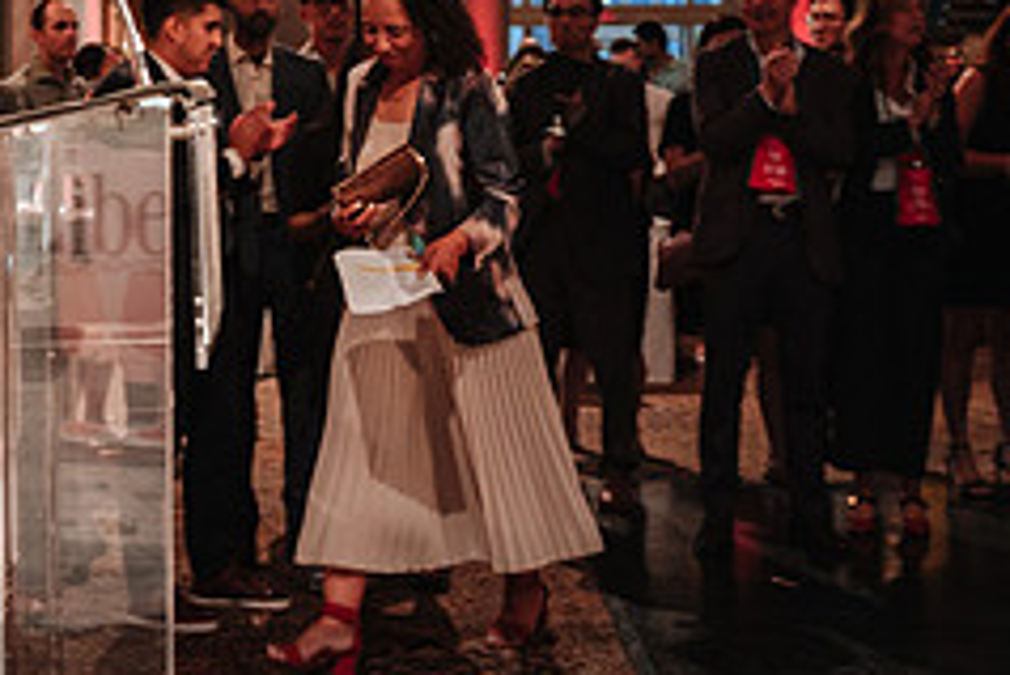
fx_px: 2330
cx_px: 238
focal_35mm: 83
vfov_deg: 16.4
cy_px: 185
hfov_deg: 24.2
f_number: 5
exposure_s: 1/60
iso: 800
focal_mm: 22.9
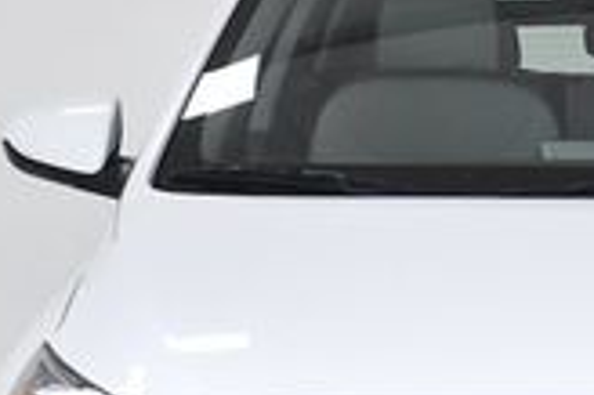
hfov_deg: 9.7
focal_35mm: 211
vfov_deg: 6.5
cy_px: 281
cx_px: 645
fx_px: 3478
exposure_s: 1/1600
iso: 2500
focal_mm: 36
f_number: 4.5
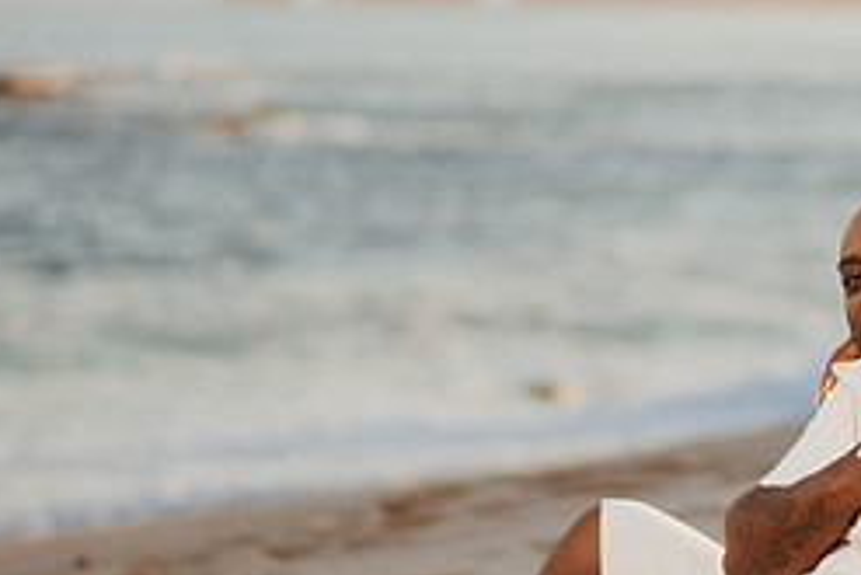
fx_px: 3254
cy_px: 364
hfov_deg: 14.9
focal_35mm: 136
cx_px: 816
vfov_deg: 10.1
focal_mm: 58
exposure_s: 1/4000
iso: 100
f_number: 1.4
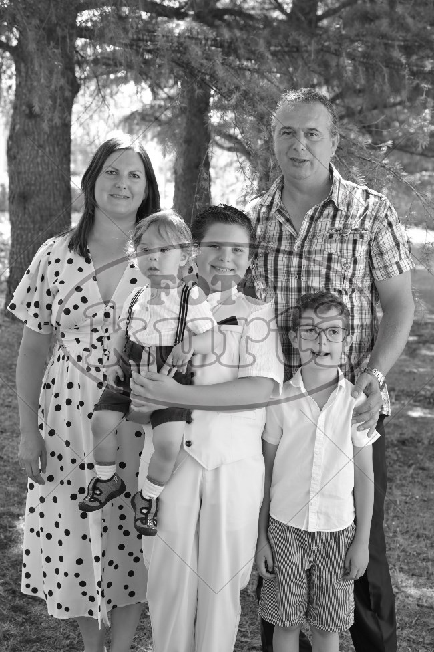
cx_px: 217
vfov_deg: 35.1
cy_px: 326
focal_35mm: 57
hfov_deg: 23.8
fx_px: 1031
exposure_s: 1/160
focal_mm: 57
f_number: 5.6
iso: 640
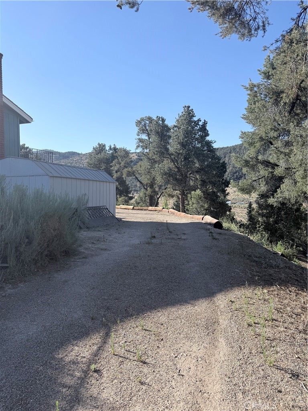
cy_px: 206
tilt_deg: -2.9
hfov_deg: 56.8
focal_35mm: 24
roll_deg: -0.2
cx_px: 154
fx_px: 285
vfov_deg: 71.6
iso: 80
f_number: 1.78
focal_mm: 6.76
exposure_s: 1/3279
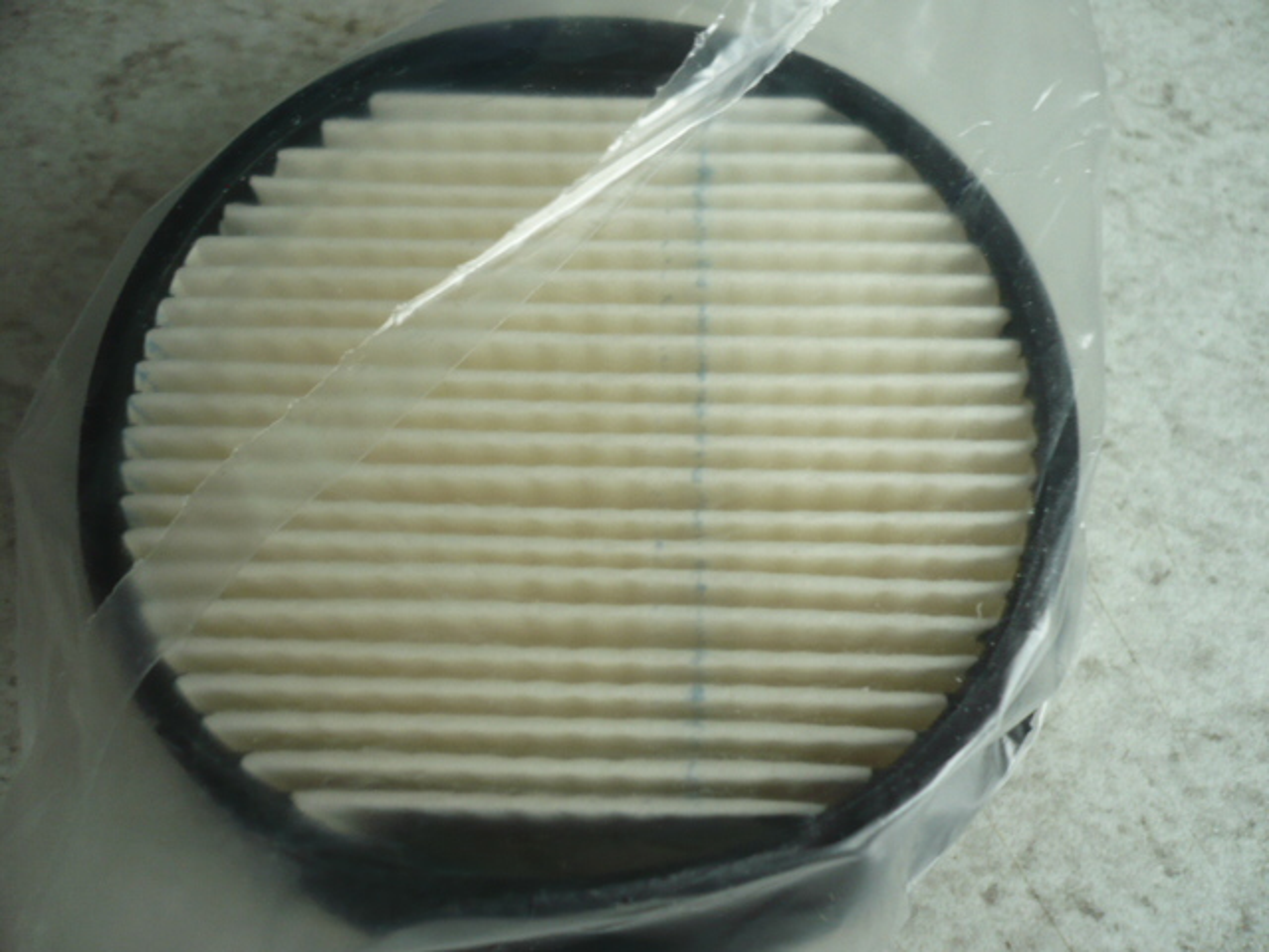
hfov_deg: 52.6
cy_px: 476
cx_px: 634
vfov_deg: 40.7
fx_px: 1283
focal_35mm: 35
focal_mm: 5.8
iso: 100
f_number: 2.8
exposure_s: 1/40
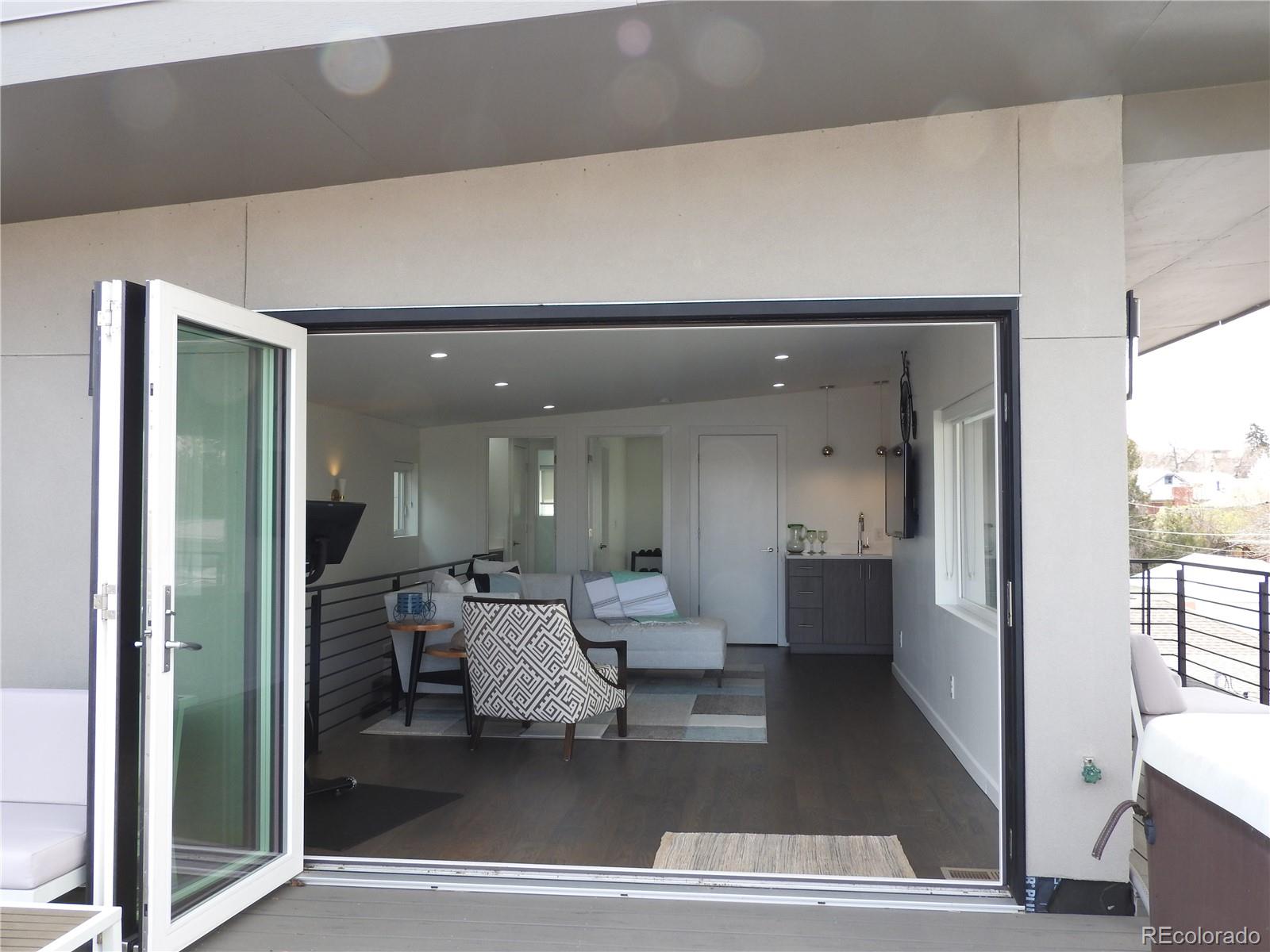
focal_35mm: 30
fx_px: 1101
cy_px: 476
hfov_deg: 60.0
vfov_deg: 46.8
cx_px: 635
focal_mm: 5.4
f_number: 3.5
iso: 100
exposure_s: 1/160
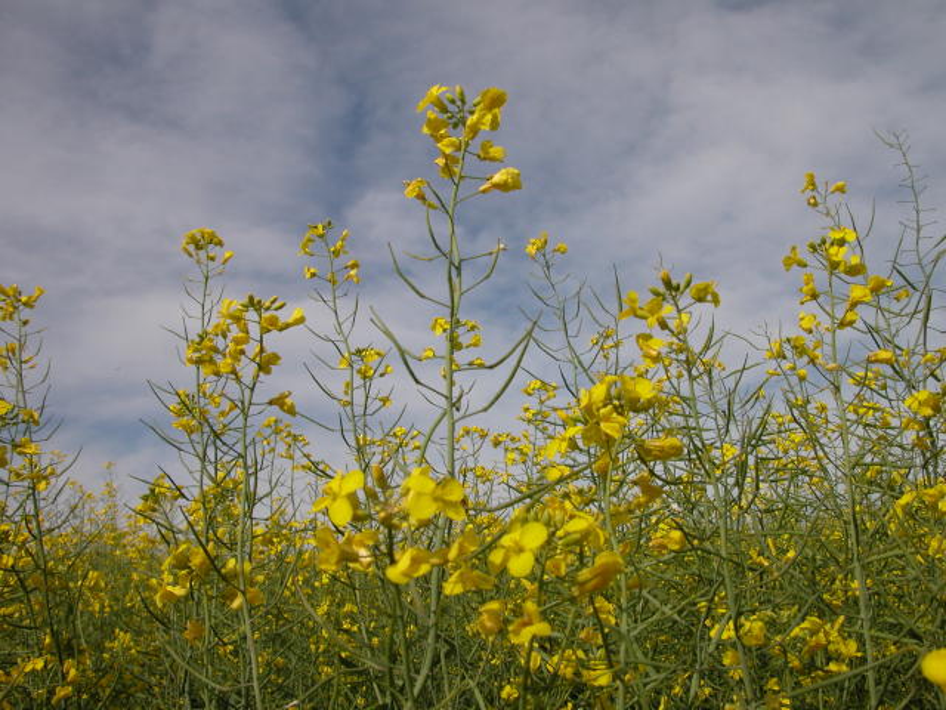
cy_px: 355
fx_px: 956
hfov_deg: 52.6
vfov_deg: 40.7
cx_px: 473
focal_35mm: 35
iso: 100
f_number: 7.1
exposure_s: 1/480
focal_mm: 8.9
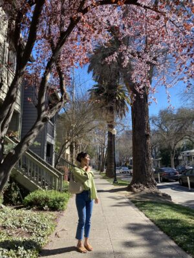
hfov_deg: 53.1
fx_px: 194
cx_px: 97
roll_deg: +2.1
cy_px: 129
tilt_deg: +11.8
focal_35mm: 26
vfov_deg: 67.3
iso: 32
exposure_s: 1/1300
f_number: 1.8
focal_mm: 4.25
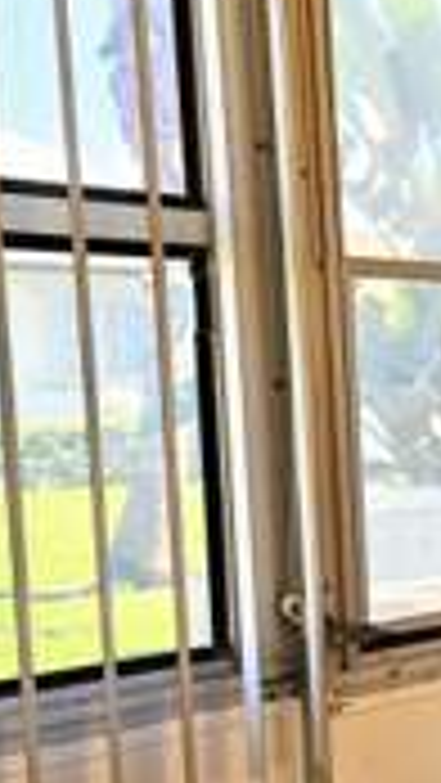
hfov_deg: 14.0
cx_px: 954
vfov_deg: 30.3
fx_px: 1433
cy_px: 520
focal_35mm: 69
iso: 100
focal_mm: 5.4
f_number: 1.8
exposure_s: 1/120
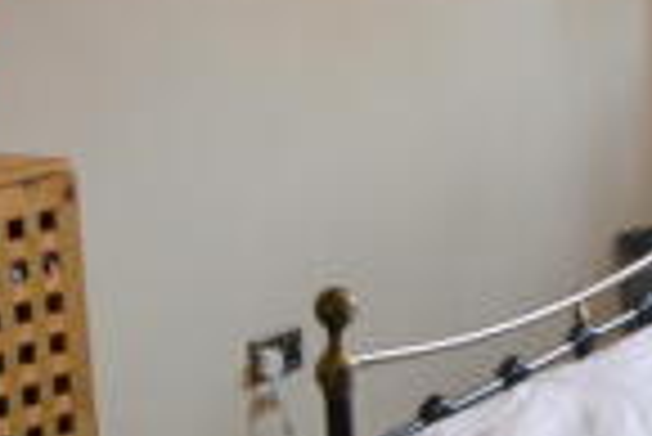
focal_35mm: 108
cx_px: 724
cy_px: 106
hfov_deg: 18.2
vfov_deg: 12.7
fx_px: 1958
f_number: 4.5
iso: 800
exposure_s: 1/30
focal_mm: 22
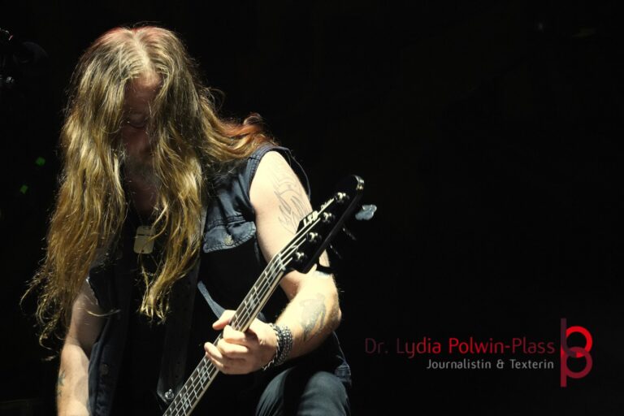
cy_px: 208
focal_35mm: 132
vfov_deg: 10.4
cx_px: 312
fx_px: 2288
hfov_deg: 15.5
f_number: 5
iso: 6400
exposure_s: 1/160
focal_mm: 88
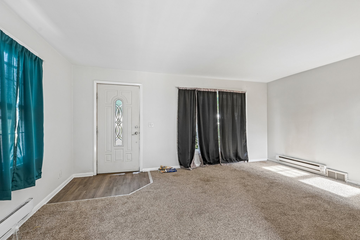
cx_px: 180
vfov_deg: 73.7
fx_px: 160
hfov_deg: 96.7
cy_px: 120
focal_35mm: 16
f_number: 6.3
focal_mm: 16
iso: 1000
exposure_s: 1/100
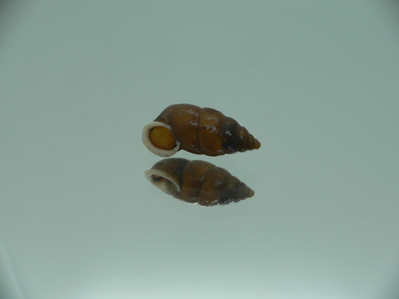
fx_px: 403
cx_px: 200
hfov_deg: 52.6
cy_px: 150
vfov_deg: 40.7
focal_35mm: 35
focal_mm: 4.6
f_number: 2.8
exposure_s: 1/60
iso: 80
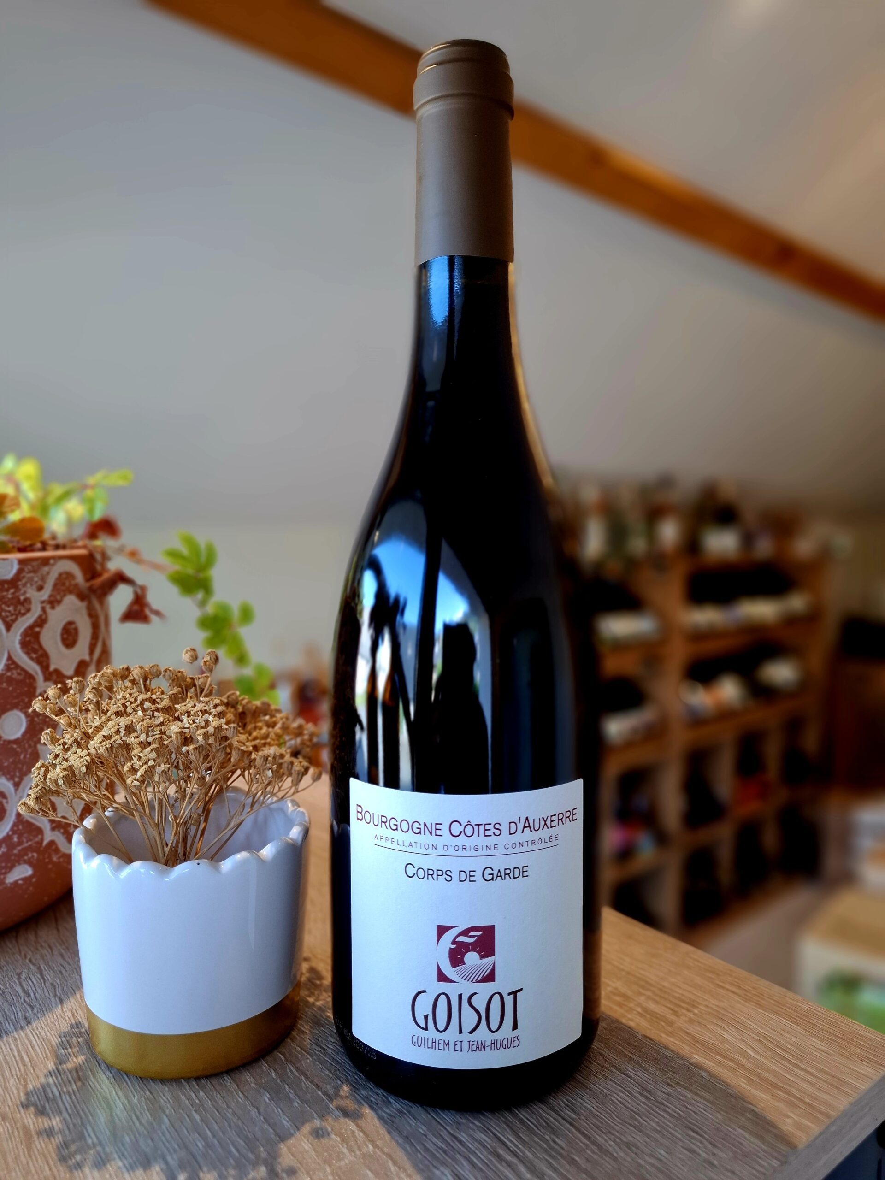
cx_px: 442
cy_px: 590
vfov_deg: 73.9
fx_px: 784
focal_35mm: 23
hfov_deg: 58.9
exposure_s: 1/100
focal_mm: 5.54
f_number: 1.8
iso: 125
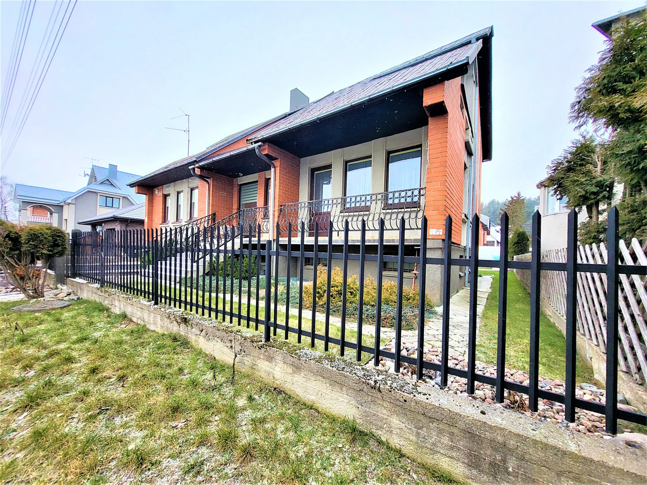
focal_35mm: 13
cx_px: 324
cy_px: 242
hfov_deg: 106.2
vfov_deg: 89.9
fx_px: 243
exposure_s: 1/105
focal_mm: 1.74
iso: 32
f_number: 2.2
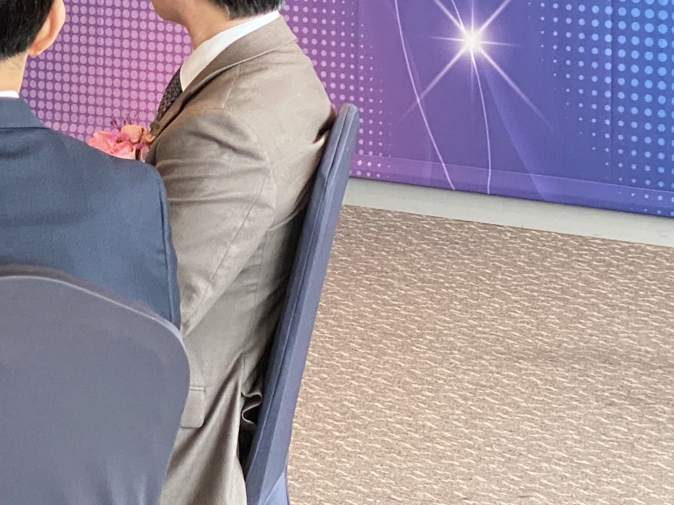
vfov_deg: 8.6
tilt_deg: -2.5
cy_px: -176
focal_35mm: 170
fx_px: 3310
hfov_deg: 11.3
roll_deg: -0.2
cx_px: -250
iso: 250
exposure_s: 1/60
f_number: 2
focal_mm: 6
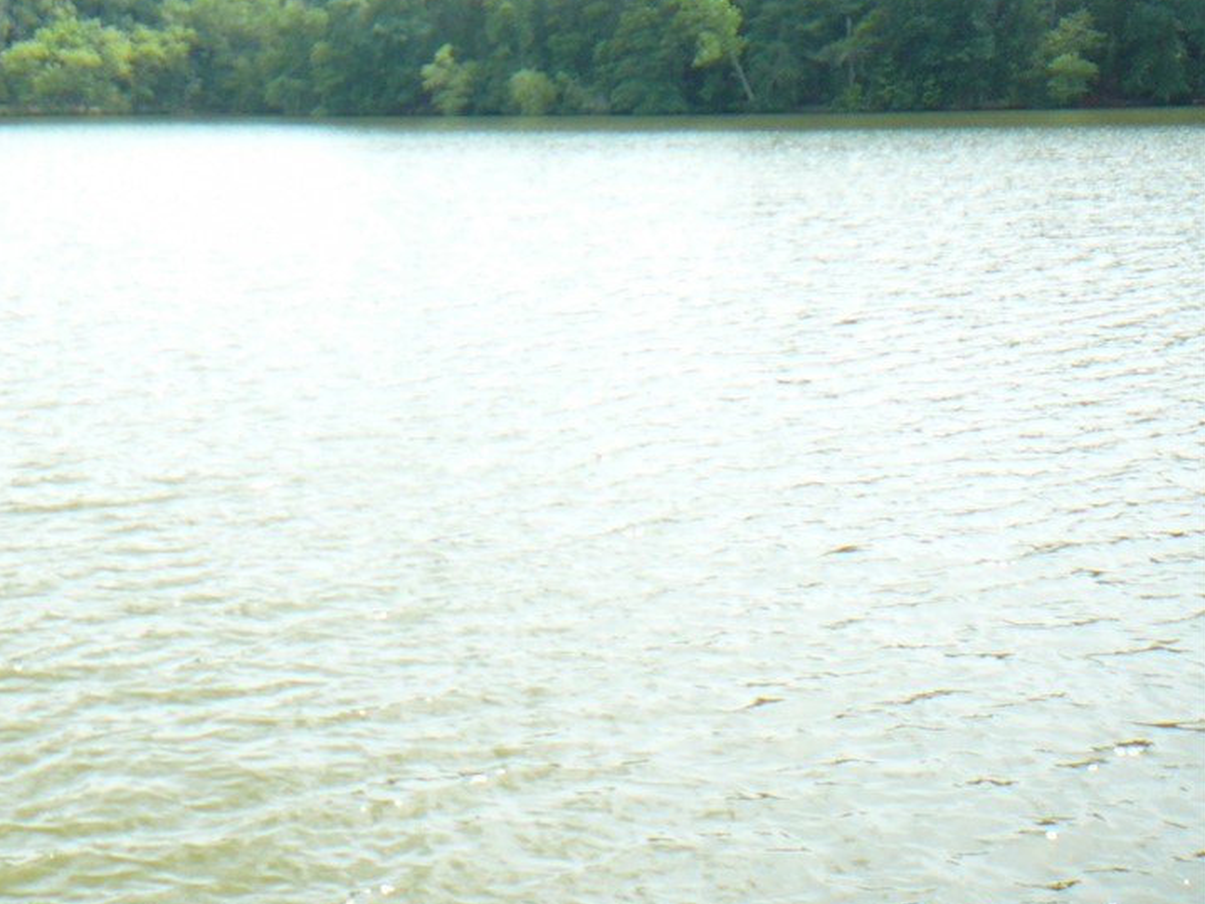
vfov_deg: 29.1
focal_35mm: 50
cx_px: 346
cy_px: 378
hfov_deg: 37.5
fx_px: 1741
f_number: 2.8
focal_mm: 5.2
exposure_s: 1/320
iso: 80
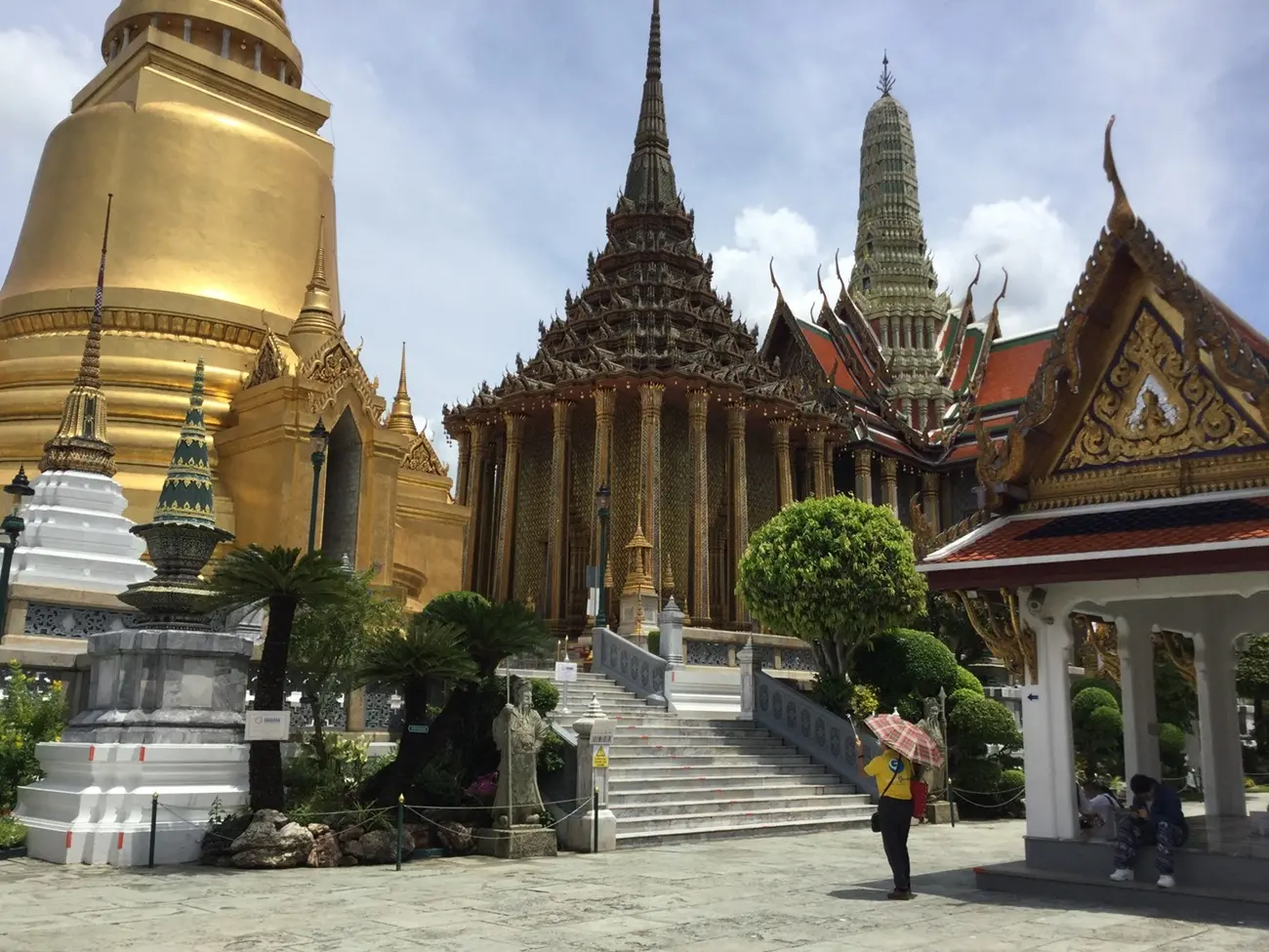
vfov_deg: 45.4
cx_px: 634
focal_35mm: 31
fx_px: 1136
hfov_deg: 58.4
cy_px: 476
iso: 25
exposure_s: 1/2203
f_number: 2.4
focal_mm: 3.3
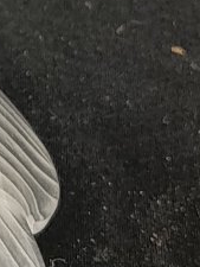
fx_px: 1970
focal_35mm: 256
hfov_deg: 5.6
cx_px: -280
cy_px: -56
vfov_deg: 7.7
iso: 1151
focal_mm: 5.24
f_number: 1.7
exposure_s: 1/33.3
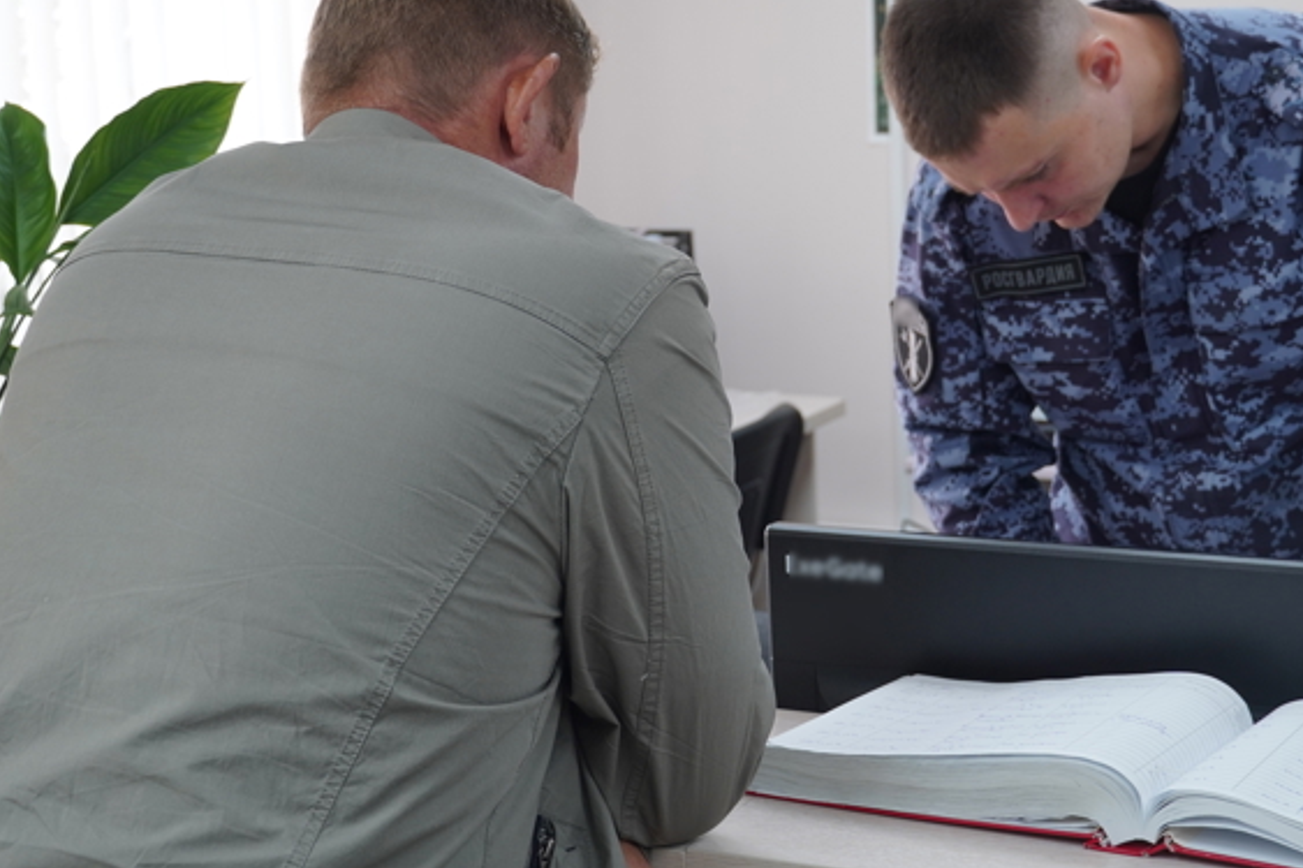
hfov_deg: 29.6
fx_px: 2460
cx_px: 752
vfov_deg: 20.0
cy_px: 326
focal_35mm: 68
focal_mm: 34
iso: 250
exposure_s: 1/60
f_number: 4.5
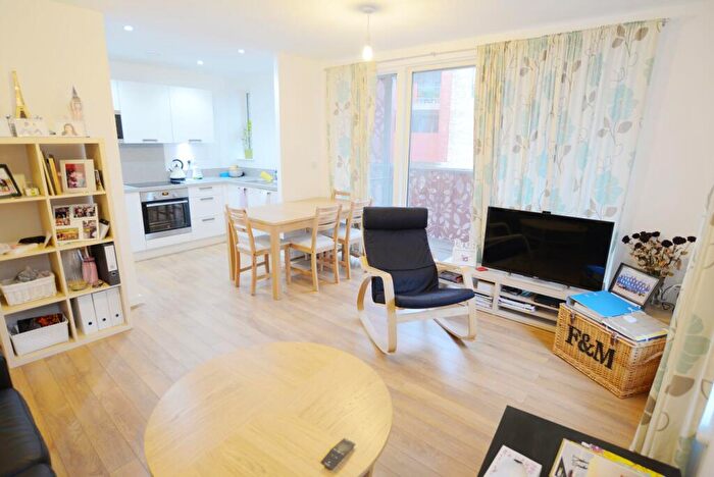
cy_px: 238
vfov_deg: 67.5
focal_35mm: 18
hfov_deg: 90.0
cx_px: 357
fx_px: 357
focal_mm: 18
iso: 640
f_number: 3.5
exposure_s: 1/20
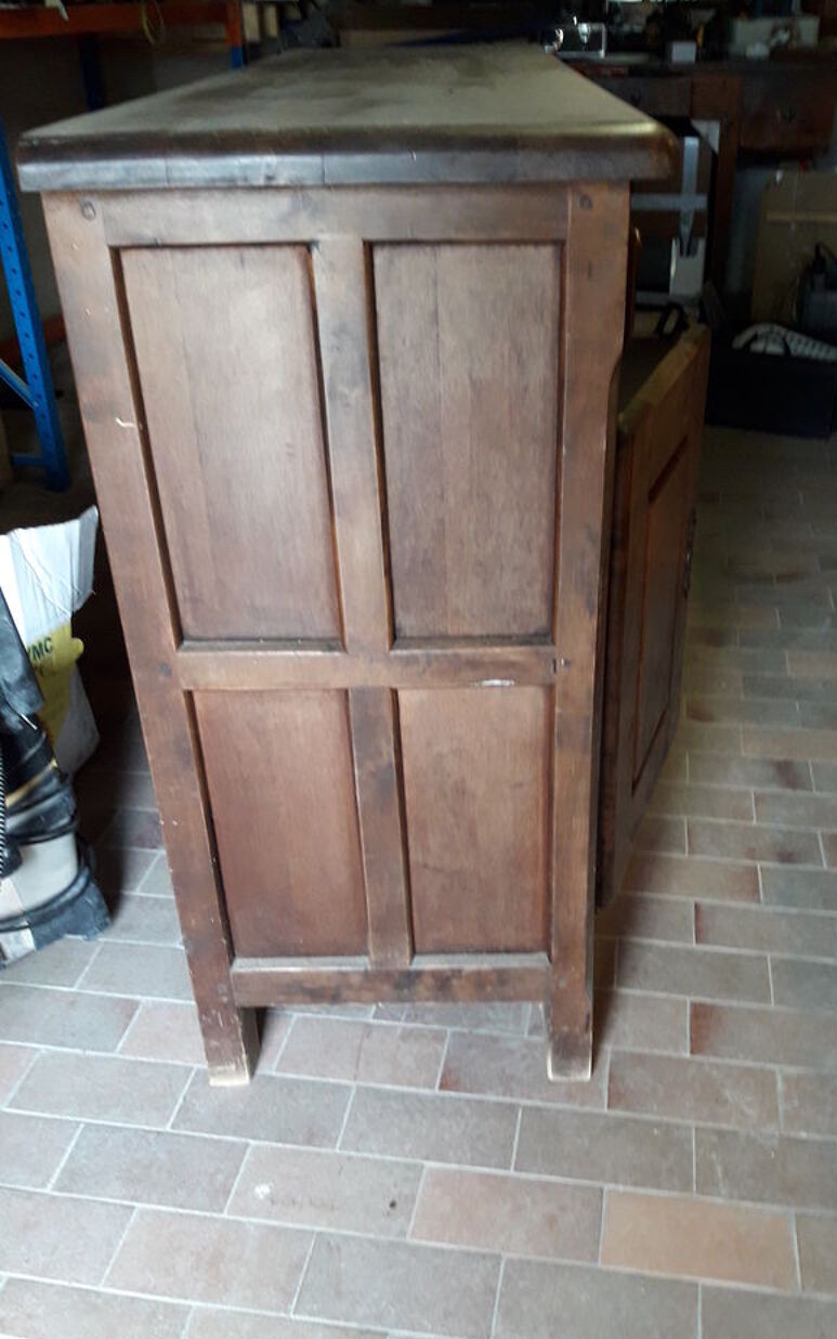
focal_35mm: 32
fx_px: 1167
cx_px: 437
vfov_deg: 59.6
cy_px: 706
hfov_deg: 39.4
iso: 160
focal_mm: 3.7
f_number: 1.9
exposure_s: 1/33
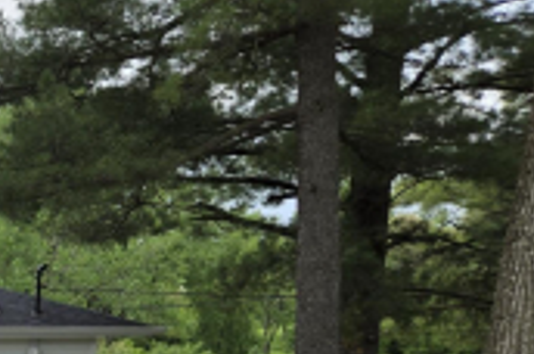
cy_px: 581
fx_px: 1377
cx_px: -331
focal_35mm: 93
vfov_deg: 13.5
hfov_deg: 18.6
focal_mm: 5.4
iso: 25
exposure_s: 1/1081
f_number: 1.8
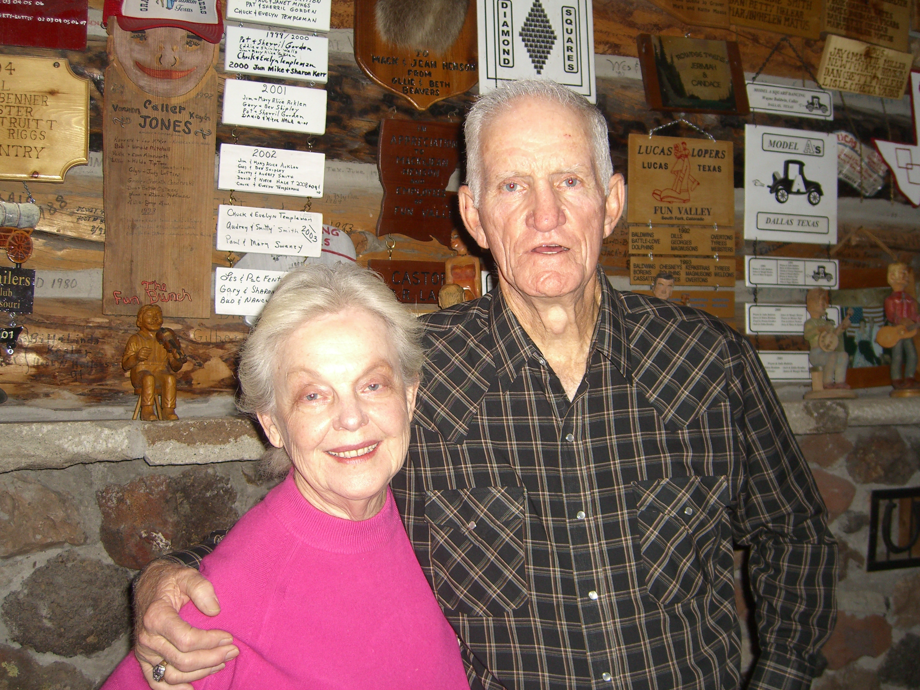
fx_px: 1010
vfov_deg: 37.7
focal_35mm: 38
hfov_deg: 49.0
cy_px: 345
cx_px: 460
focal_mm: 7.9
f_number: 2.8
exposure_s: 1/60
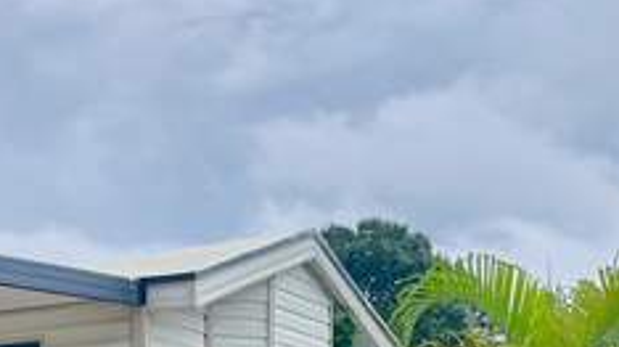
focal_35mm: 97
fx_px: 1590
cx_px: -325
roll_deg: +1.0
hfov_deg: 19.1
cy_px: 493
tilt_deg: +3.3
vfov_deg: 12.0
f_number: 1.6
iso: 50
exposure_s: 1/3311
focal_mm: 5.1
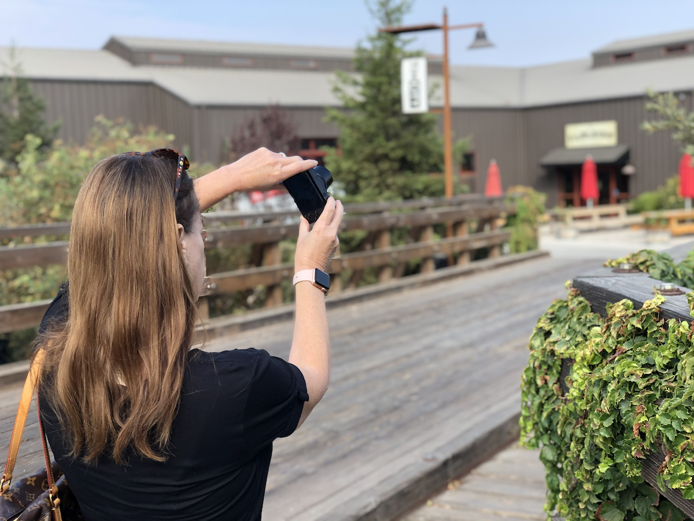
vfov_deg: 28.0
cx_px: 347
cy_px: 260
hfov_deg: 36.8
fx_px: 1043
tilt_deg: -4.7
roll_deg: +2.1
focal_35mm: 52
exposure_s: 1/268
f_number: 2.4
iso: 16
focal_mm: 6
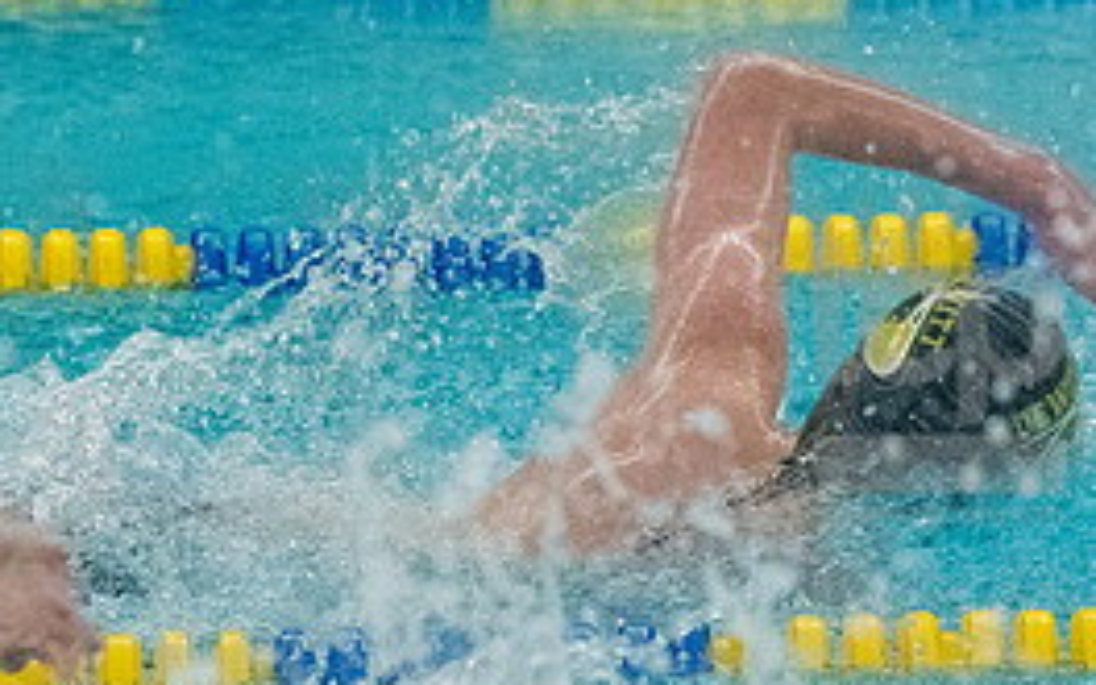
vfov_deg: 2.3
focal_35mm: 570
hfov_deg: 3.7
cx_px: 938
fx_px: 17026
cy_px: 382
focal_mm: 170
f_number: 5
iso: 10000
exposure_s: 1/1250
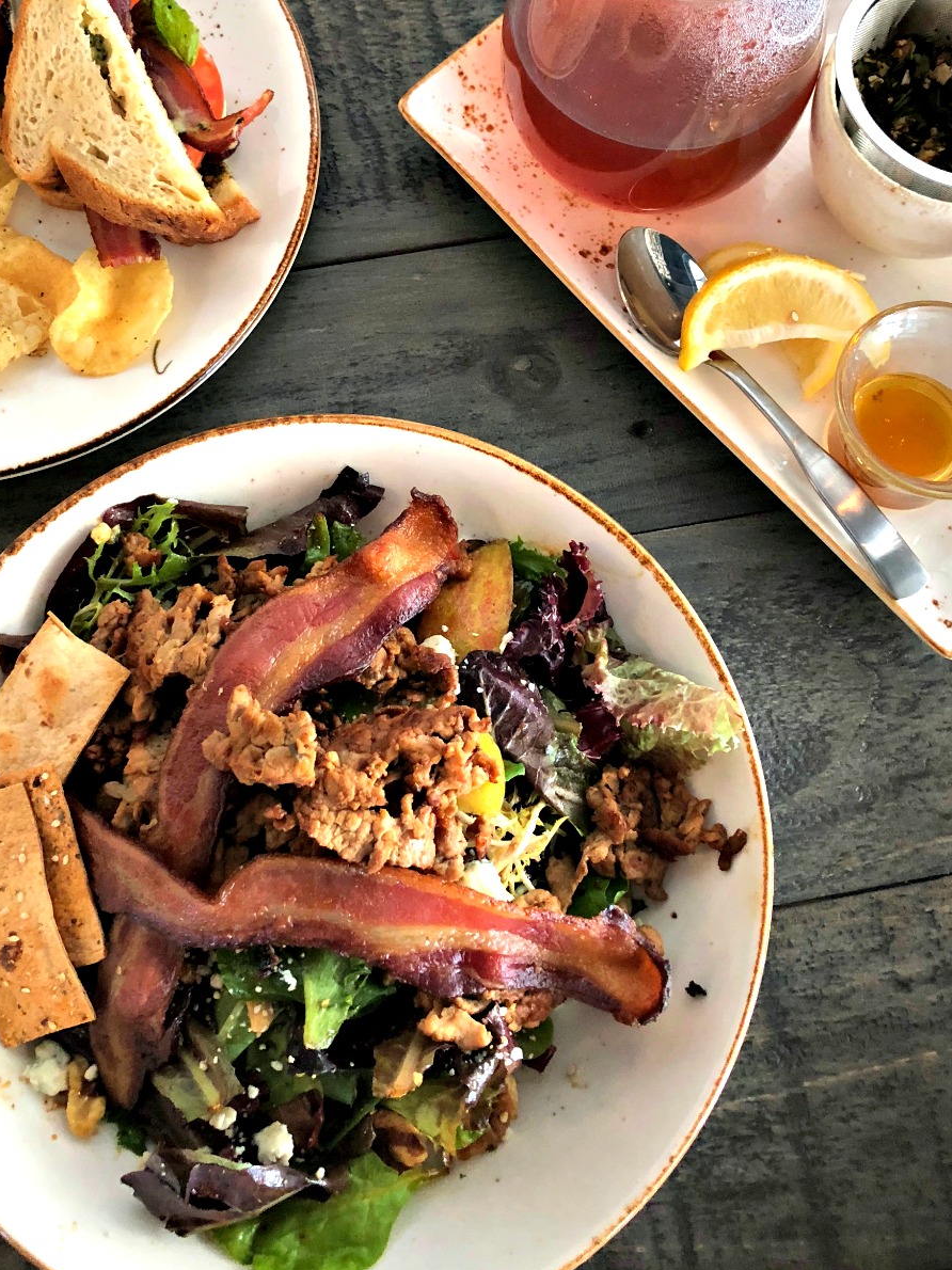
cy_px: 487
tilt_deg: -70.9
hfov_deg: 36.8
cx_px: 431
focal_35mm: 39
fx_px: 1431
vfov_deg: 47.5
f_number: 1.8
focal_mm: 3.99
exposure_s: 1/15
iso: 80
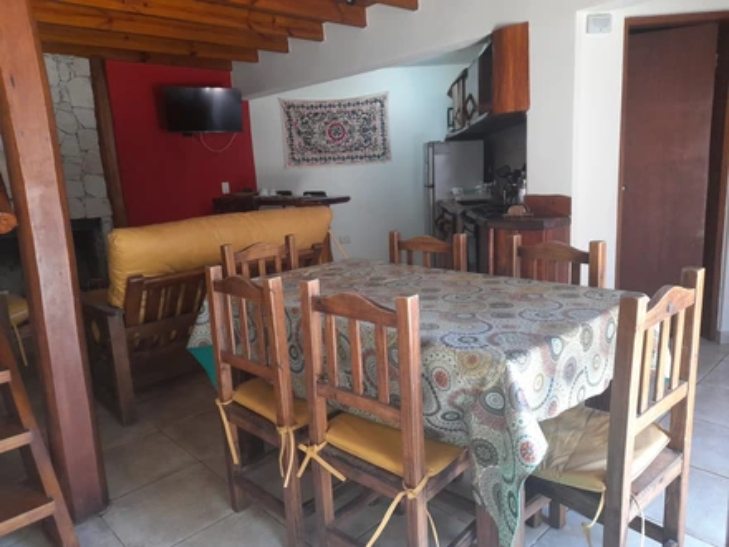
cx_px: 364
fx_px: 526
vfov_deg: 54.9
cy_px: 274
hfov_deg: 69.4
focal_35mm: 25
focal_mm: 4.6
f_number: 2
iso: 250
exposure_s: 1/50
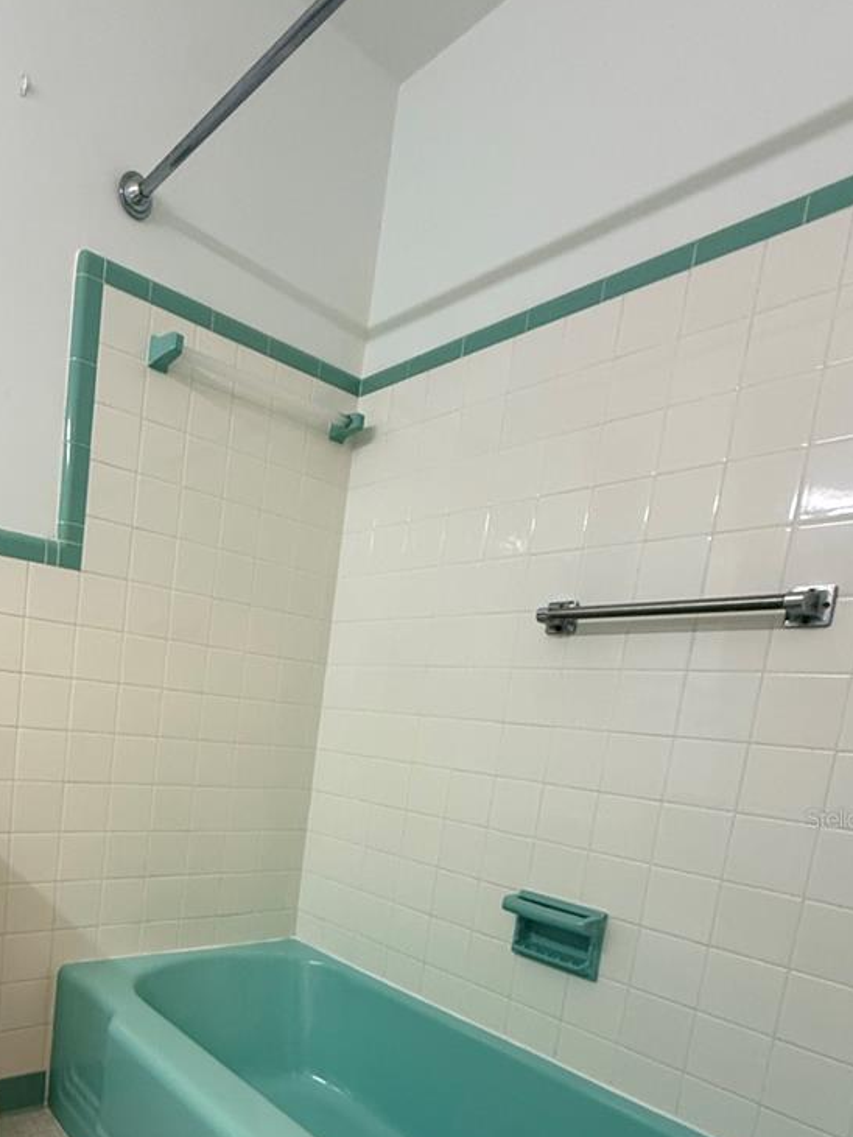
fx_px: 755
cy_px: 818
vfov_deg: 70.2
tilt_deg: -6.5
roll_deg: -6.4
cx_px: 216
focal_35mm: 23
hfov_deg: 56.1
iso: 200
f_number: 2.2
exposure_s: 1/60
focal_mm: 2.22
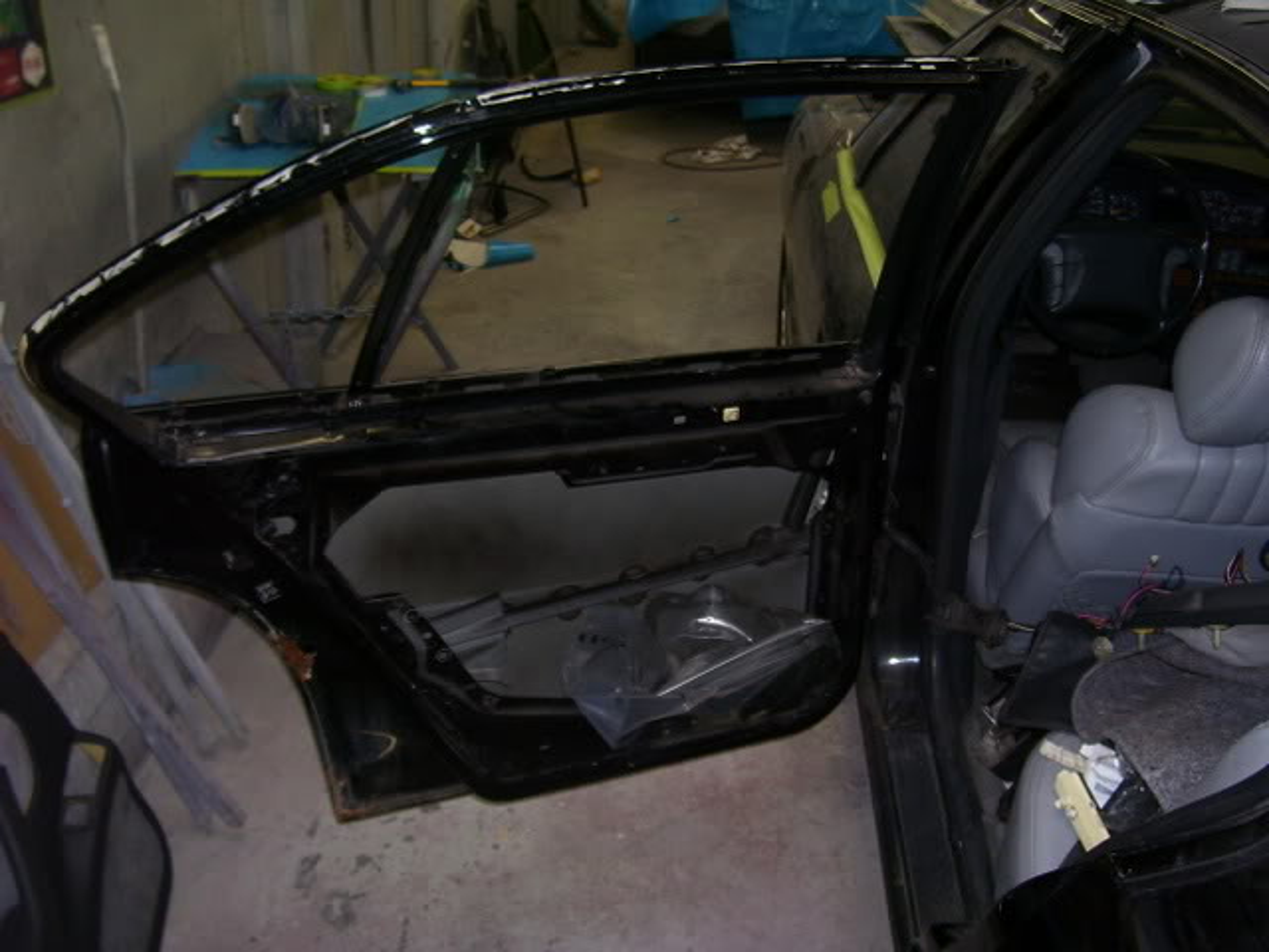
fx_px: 1246
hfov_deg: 54.0
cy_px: 476
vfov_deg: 41.8
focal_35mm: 34
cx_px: 634
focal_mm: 5.6
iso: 80
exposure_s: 1/60
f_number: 2.7
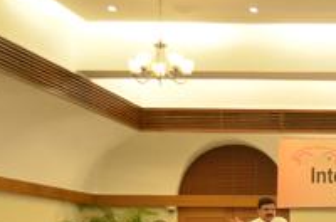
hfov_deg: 18.8
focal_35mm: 99
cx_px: 467
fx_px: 921
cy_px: 282
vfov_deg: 13.3
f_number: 4
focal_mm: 22
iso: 1000
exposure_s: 1/40
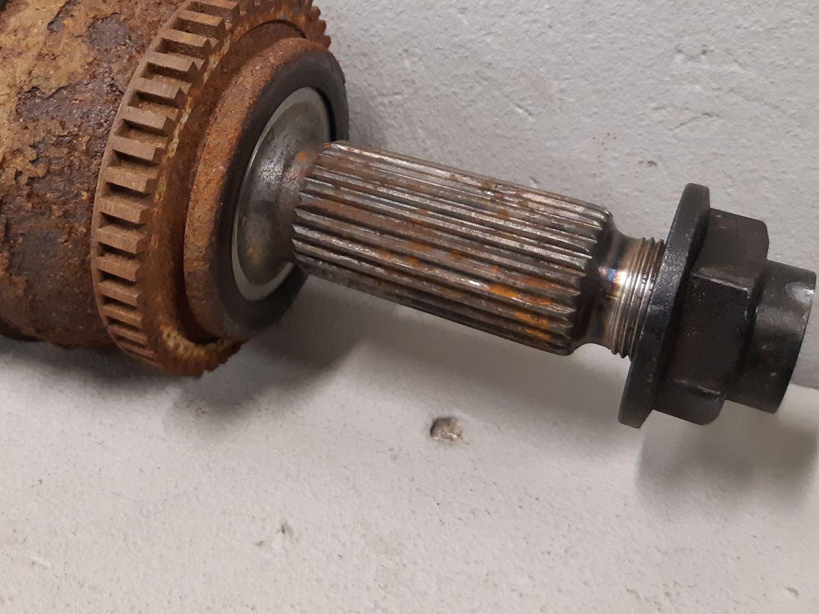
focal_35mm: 40
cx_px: 258
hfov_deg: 45.9
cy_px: 202
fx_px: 946
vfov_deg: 35.6
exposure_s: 1/50
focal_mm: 3.93
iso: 250
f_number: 1.7
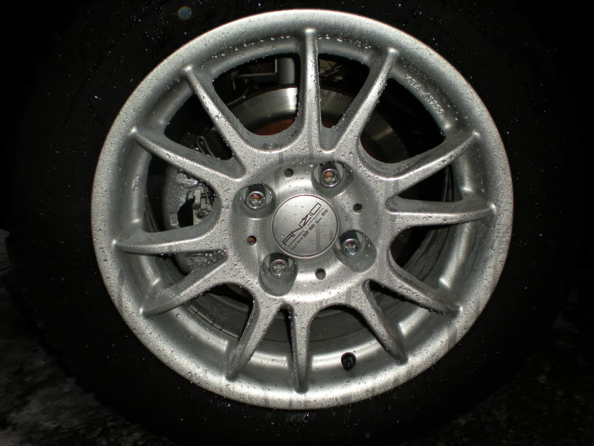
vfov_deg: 37.7
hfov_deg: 49.0
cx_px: 297
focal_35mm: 38
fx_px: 652
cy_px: 223
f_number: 3.1
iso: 64
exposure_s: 1/60
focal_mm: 6.3
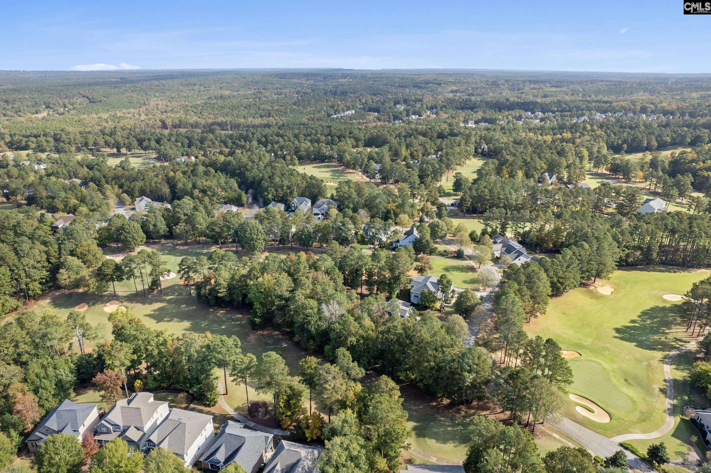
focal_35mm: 22
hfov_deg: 78.6
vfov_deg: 57.2
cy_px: 236
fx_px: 434
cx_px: 356
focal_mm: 8.38
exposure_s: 1/800
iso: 100
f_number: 2.8
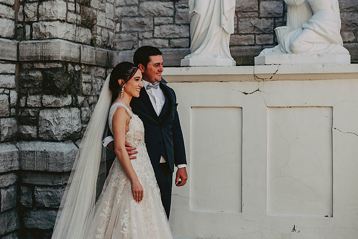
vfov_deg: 22.2
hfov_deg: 32.7
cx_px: 139
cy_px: 93
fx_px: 608
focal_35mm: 61
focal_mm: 50
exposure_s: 1/400
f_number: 2.8
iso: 200
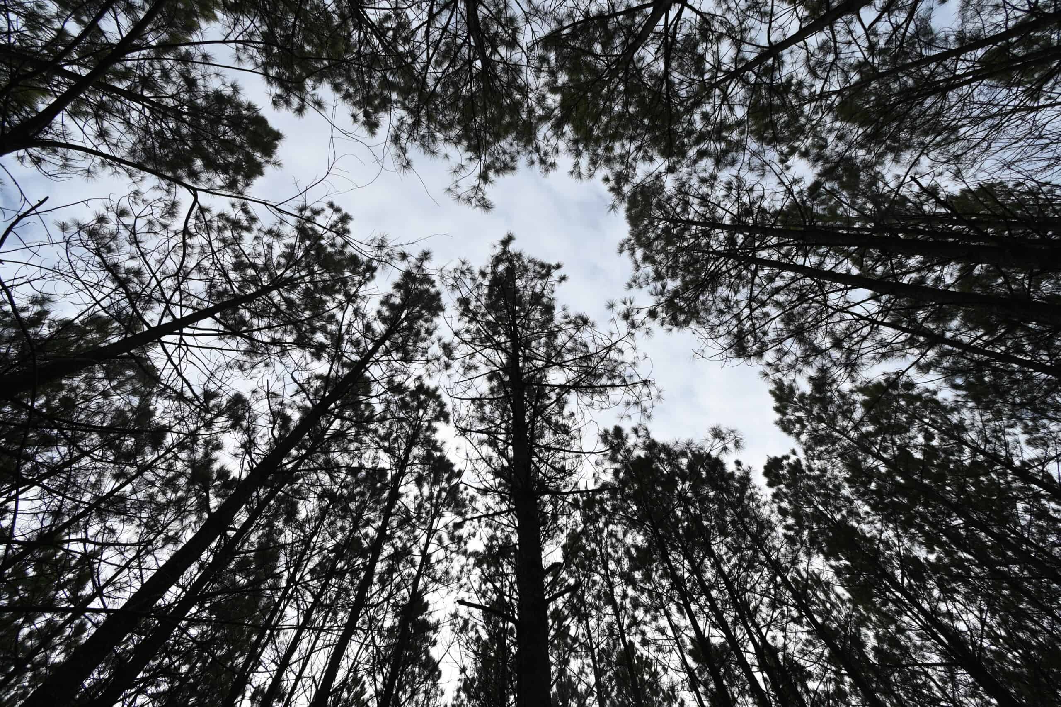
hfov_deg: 100.4
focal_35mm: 15
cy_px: 354
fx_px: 442
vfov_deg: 77.3
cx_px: 530
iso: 100
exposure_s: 1/400
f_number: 7.1
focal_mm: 10
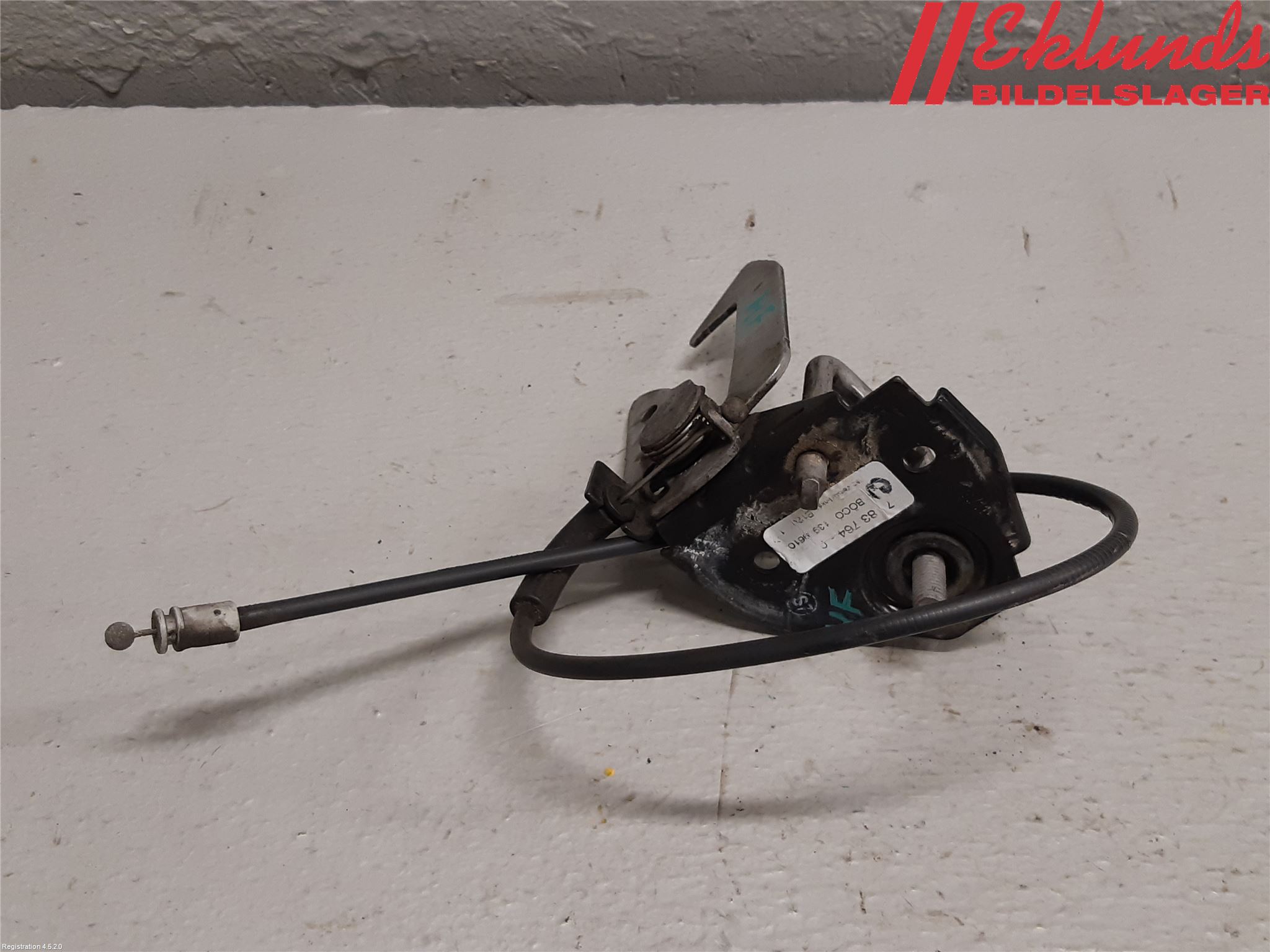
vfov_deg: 53.1
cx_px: 635
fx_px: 954
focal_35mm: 26
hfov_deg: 67.3
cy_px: 476
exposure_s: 1/50
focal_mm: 3.93
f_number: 1.7
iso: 125
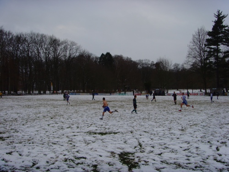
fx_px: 258
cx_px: 114
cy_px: 86
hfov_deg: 47.9
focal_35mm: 39
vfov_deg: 36.8
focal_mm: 6.6
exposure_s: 1/250
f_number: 3.5
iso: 80
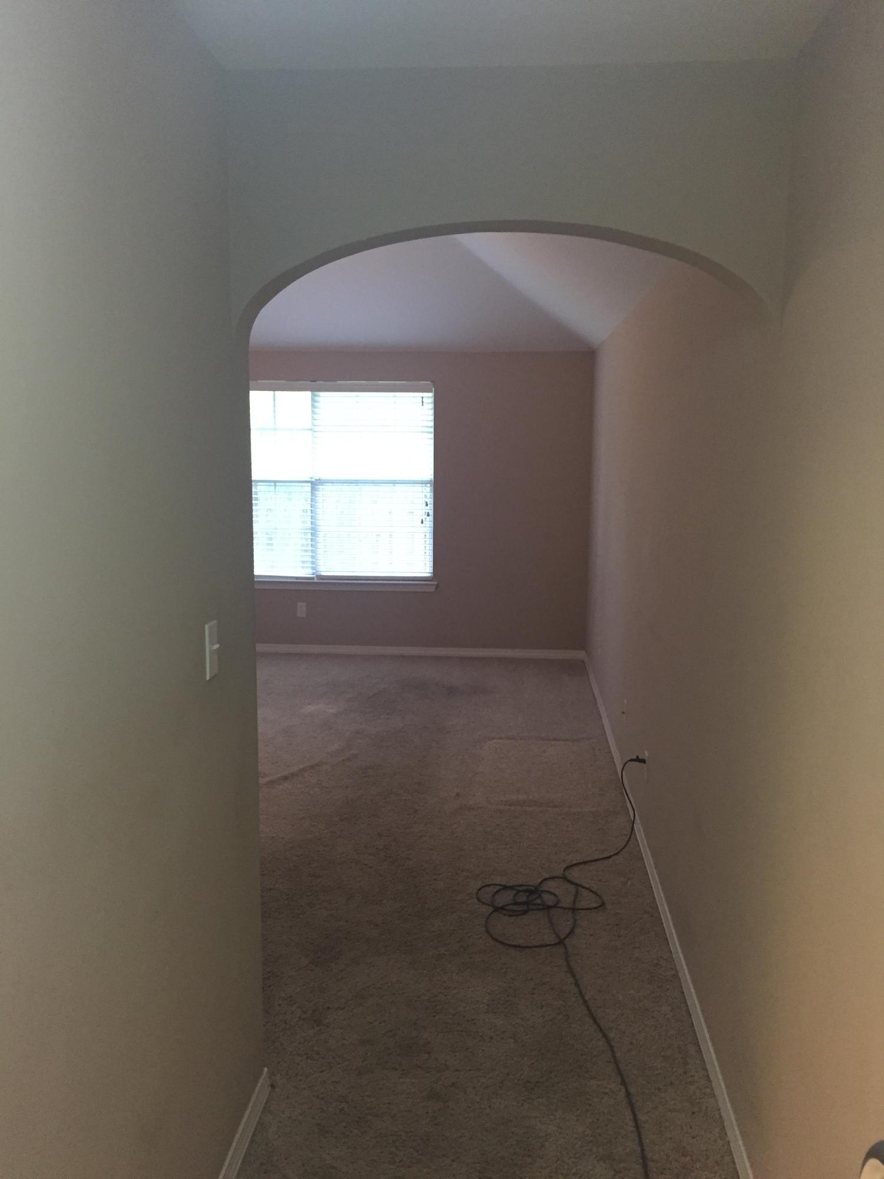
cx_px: 442
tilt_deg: -6.8
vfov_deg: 61.7
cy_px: 590
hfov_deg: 48.2
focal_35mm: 29
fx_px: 987
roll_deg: -0.3
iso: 160
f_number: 2.2
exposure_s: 1/30
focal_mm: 4.15
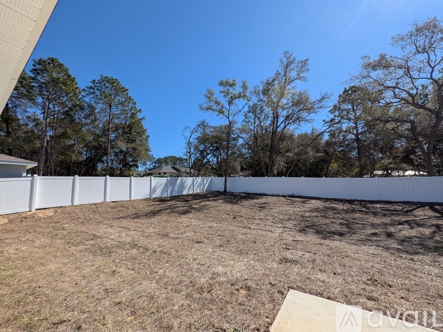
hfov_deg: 106.2
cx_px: 222
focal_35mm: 13
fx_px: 166
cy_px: 166
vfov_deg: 89.9
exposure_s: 1/1203
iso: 31
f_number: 2.2
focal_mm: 1.54
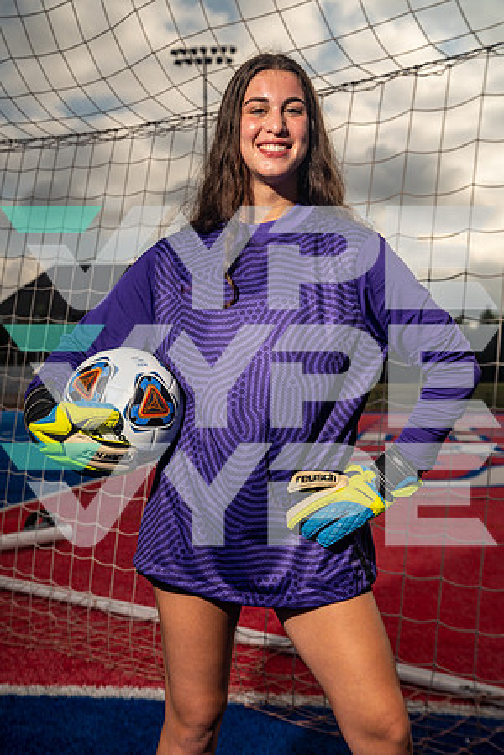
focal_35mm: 47
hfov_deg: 28.6
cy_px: 378
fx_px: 987
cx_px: 252
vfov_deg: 41.9
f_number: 5.6
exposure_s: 1/250
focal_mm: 47
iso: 100
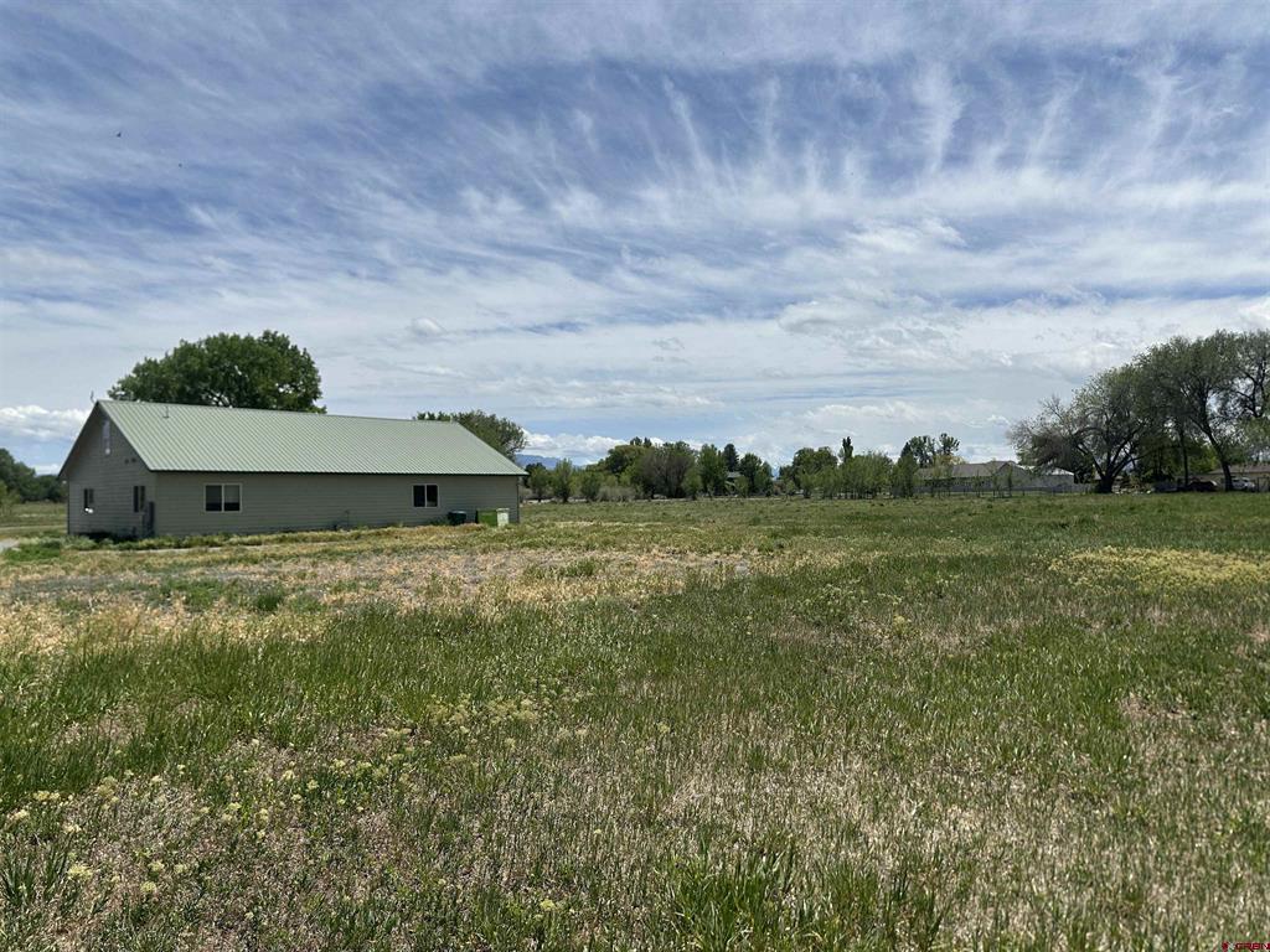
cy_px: 476
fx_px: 881
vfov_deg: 56.8
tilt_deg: +2.0
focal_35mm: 24
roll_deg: -0.1
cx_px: 635
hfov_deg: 71.6
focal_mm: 6.86
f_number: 1.78
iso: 80
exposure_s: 1/9709
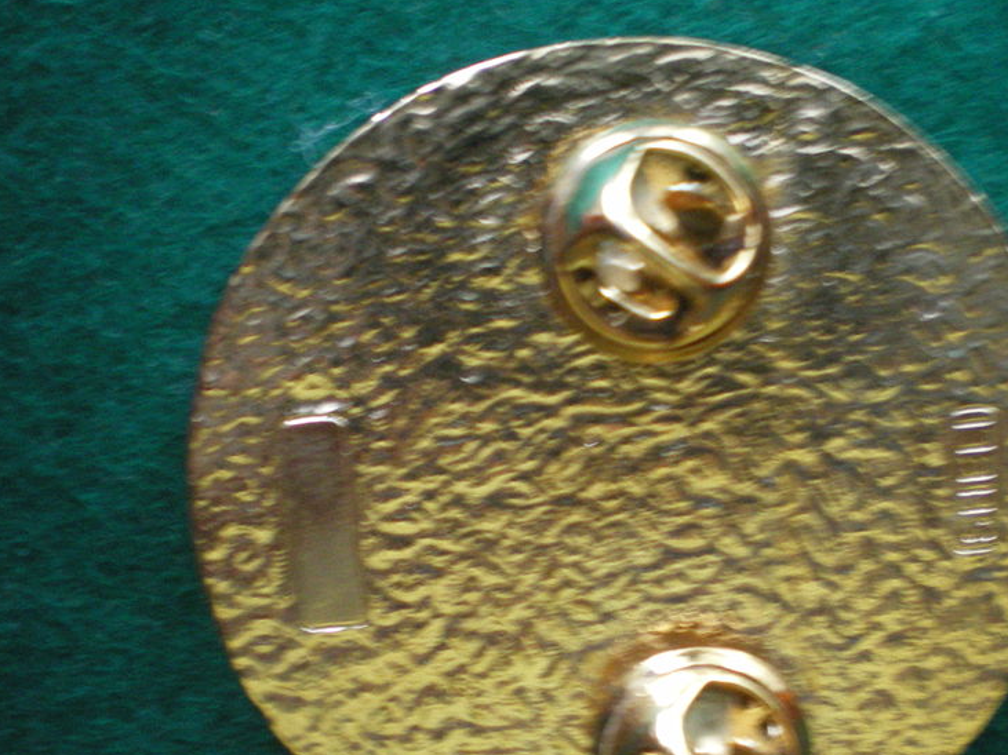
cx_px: 641
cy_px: 497
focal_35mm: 52
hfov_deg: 36.6
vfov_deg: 27.9
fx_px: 1514
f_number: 3.1
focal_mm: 6.3
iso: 400
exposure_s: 1/8
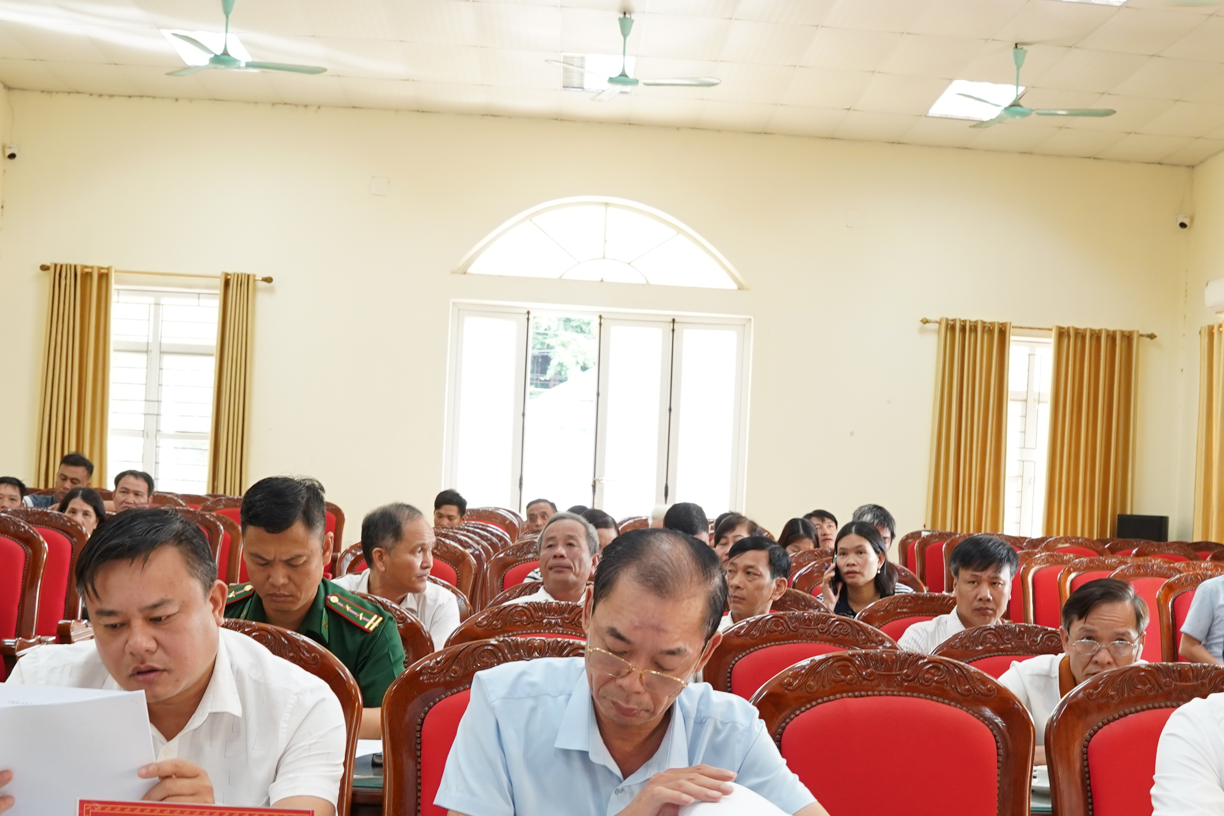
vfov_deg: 26.3
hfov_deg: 38.7
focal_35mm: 51
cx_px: 730
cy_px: 567
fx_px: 1734
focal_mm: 24
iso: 1000
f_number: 5.6
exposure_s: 1/50
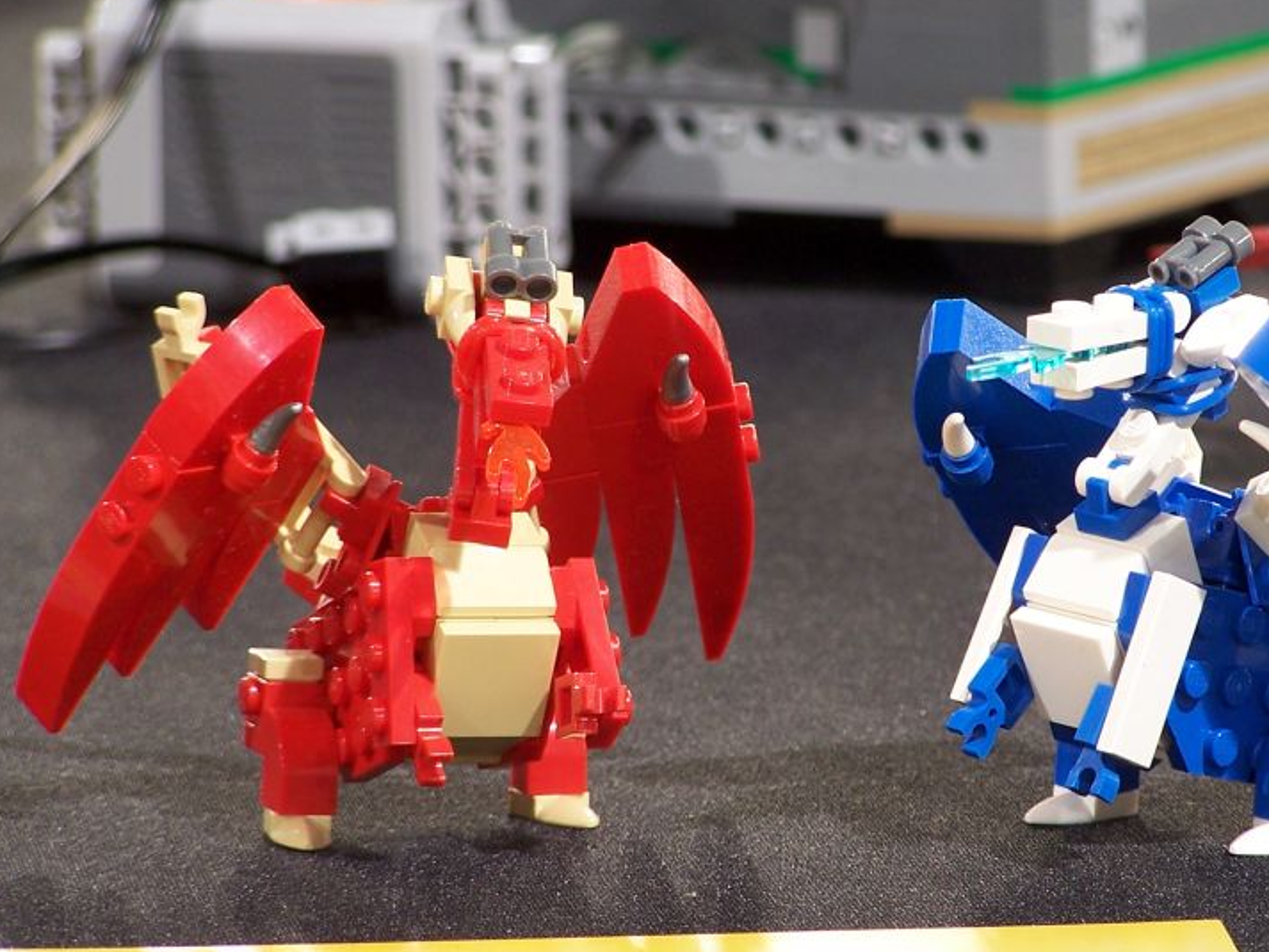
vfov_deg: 4.8
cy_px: 443
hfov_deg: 6.3
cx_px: 872
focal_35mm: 313
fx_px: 11476
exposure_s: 1/2
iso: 80
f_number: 3.2
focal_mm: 36.2
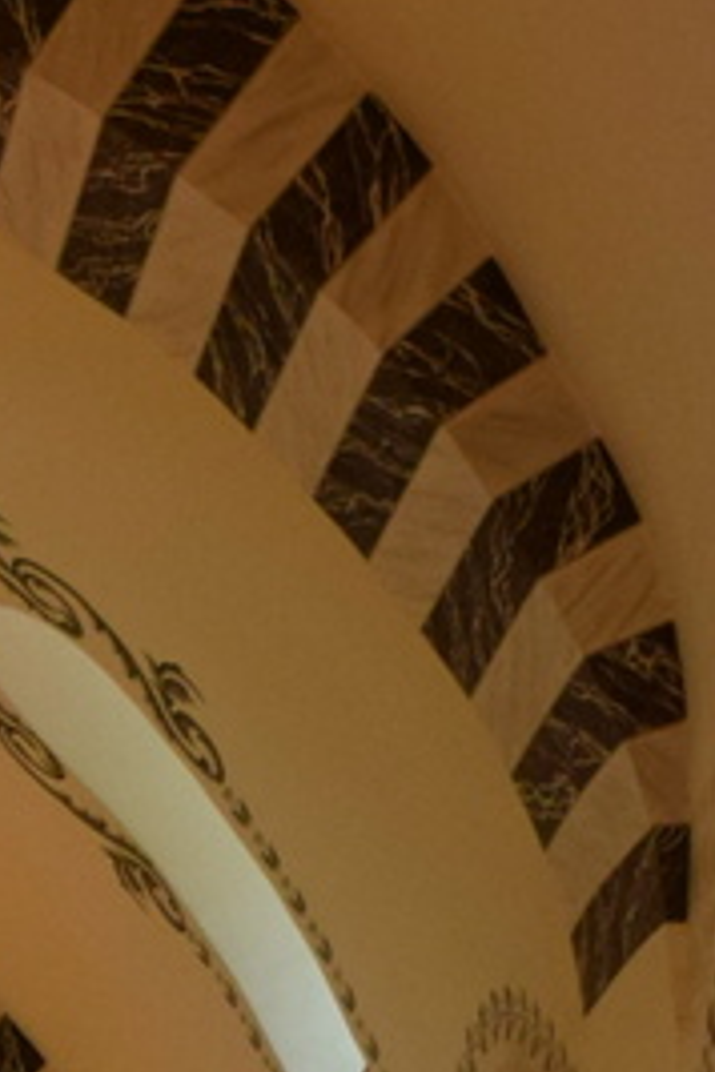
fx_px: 6017
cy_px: 2164
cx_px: -564
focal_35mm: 202
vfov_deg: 9.5
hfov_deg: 6.6
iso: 900
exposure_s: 1/500
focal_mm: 30
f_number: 4
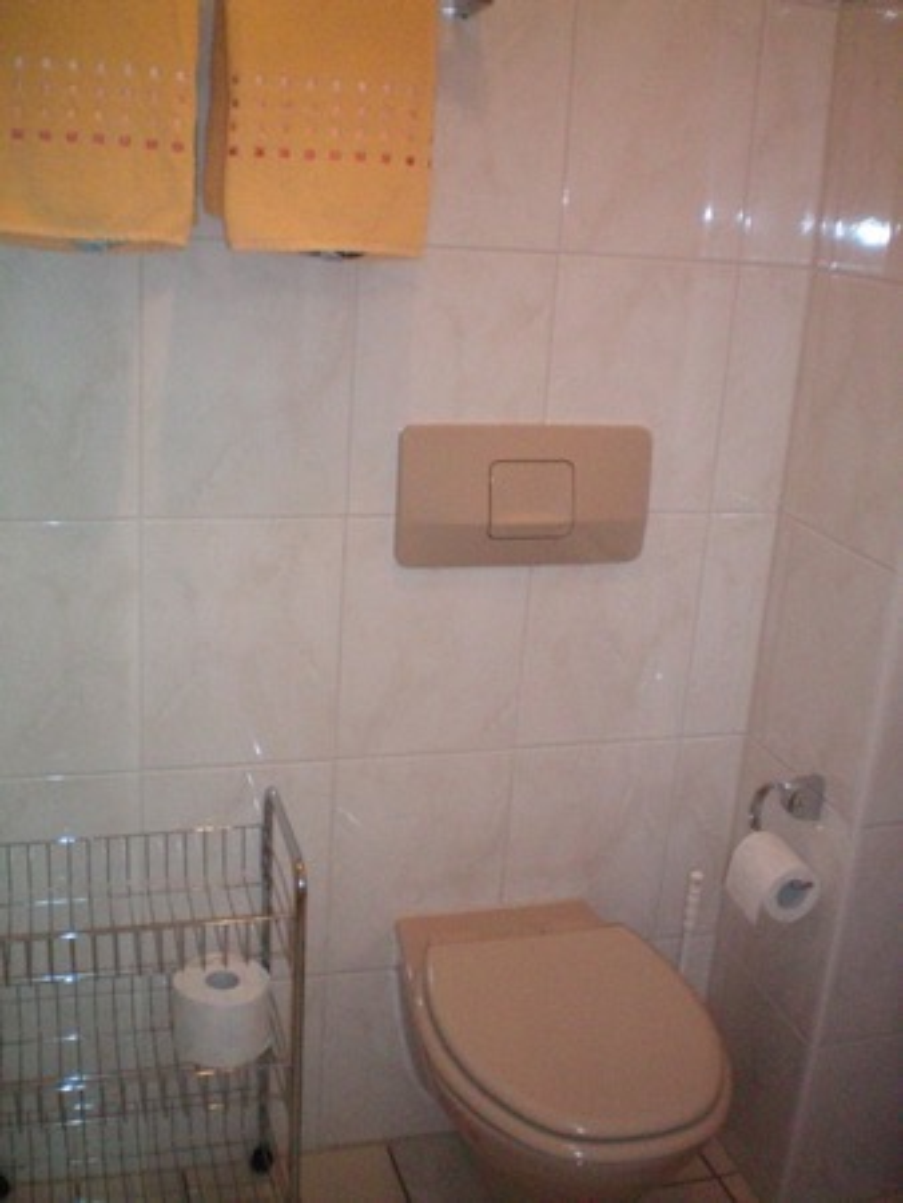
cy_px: 602
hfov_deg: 37.8
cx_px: 452
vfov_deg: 49.0
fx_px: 1320
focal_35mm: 38
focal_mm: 6.3
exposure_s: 1/60
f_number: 3.1
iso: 400
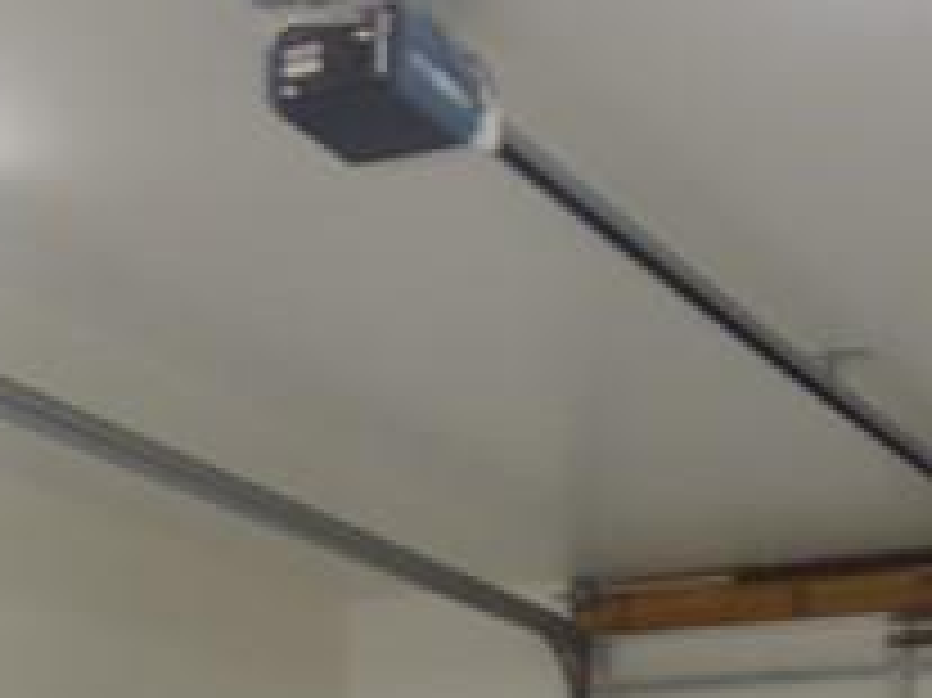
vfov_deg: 14.7
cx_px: 648
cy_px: 901
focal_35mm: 96
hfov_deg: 20.4
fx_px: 2583
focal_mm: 5.53
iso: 100
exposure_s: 1/8
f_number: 3.3
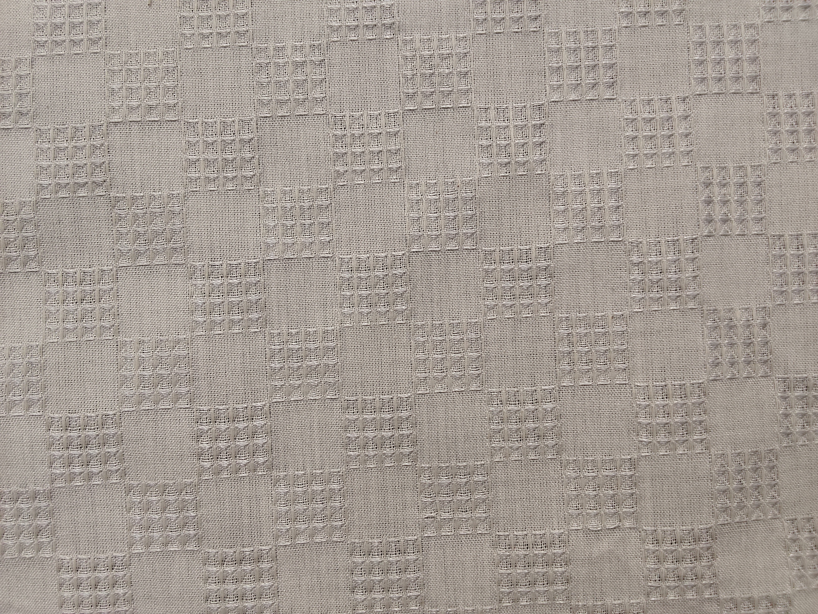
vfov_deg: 53.1
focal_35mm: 26
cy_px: 307
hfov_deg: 67.3
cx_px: 409
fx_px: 614
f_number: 2
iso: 64
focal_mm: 2.78
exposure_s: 1/100
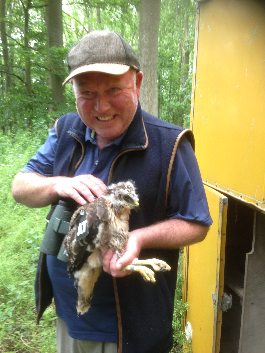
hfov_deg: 42.9
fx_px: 337
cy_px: 176
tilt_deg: -5.4
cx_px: 132
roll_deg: -1.0
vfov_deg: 55.4
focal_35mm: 33
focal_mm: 4.12
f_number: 2.4
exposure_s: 1/24
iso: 50
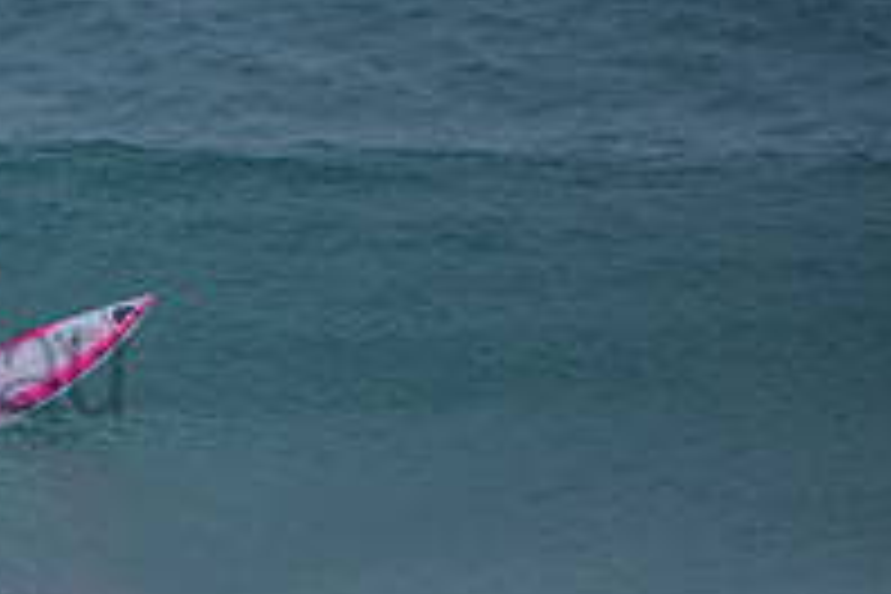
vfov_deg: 0.9
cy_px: 313
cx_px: -351
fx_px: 36281
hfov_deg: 1.4
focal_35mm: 1466
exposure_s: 1/2000
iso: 360
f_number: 5.6
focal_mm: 500
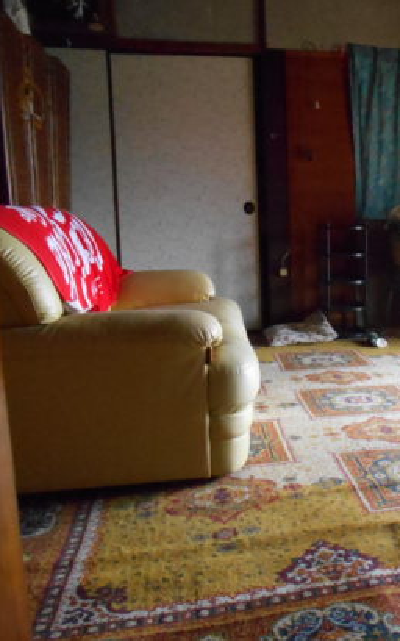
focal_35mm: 37
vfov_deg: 52.8
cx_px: 391
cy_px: 321
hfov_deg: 32.0
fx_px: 646
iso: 800
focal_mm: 4.6
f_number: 3.2
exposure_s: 1/80
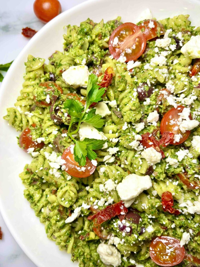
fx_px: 200
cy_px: 134
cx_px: 100
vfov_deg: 67.3
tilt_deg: -86.5
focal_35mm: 26
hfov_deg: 53.1
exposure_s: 1/563
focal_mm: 5.1
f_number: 1.6
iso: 50
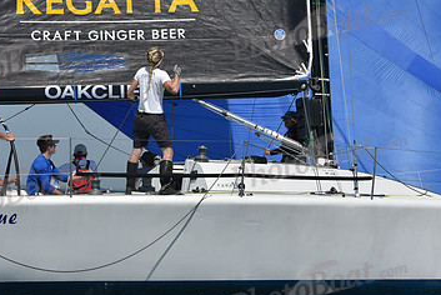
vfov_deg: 11.9
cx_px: 167
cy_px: 112
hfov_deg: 17.8
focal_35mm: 115
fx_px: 1410
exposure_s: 1/1250
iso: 250
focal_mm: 70
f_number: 10
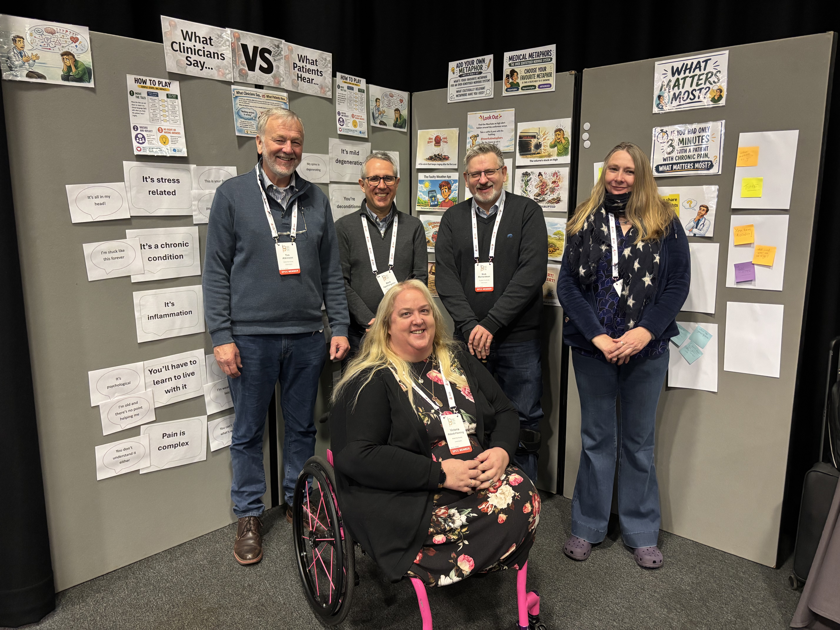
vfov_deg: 53.1
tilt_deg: -9.8
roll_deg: -0.4
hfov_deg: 67.3
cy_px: 315
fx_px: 631
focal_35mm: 26
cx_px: 420
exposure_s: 1/50
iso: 400
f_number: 1.6
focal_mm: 5.96
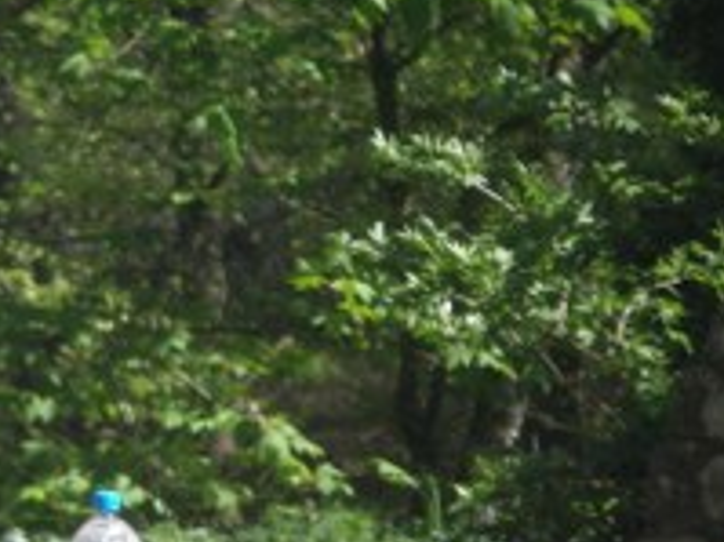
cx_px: -422
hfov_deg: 5.3
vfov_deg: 4.0
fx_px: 7734
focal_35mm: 370
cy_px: 815
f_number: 5.2
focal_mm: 20.6
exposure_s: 1/160
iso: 64
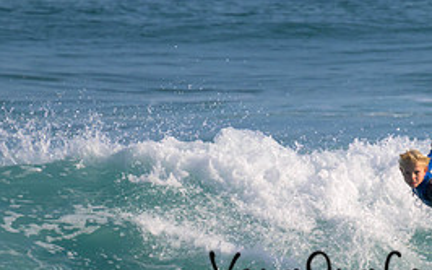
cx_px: 377
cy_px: 263
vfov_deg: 0.7
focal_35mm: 1776
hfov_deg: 1.2
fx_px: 20901
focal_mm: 800
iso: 800
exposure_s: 1/2000
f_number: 11
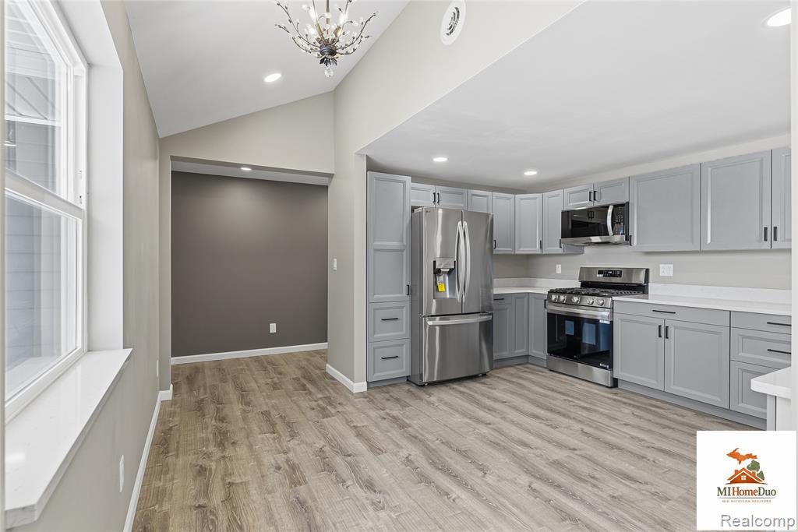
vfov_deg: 70.5
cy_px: 266
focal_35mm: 17
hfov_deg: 93.3
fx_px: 377
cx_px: 399
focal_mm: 17
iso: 250
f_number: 8
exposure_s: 1/125
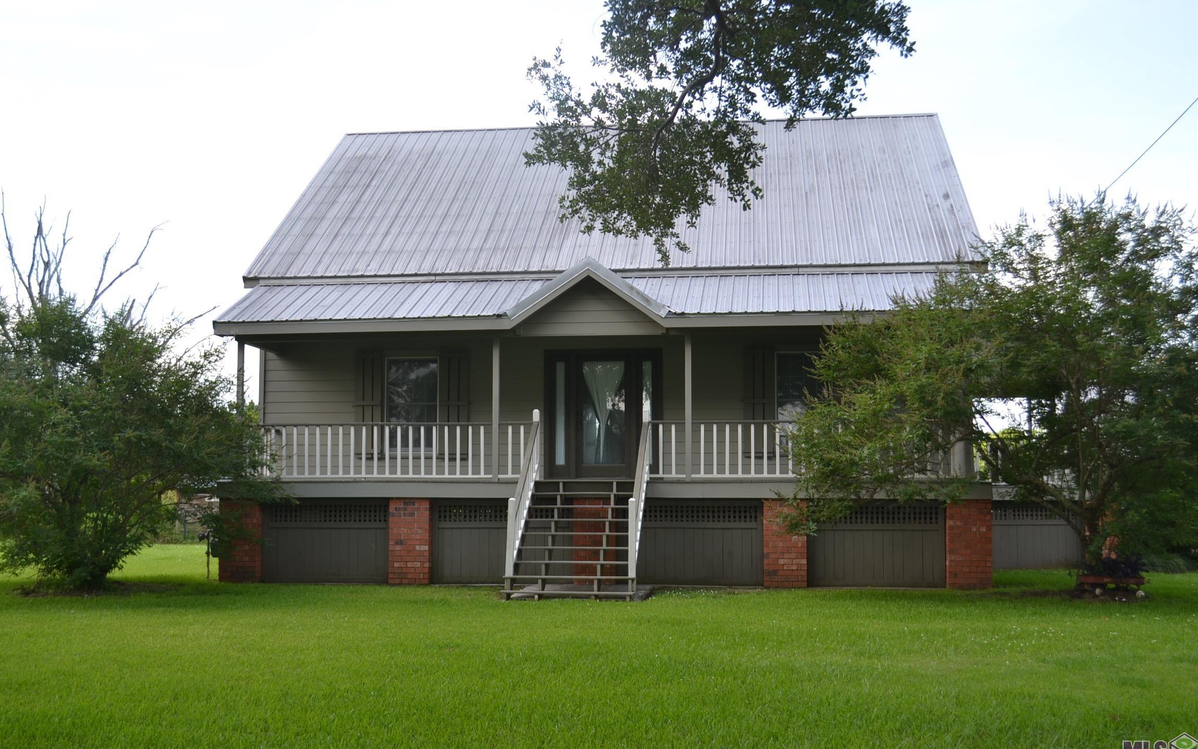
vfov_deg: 32.0
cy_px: 370
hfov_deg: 49.3
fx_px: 1306
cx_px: 598
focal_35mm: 40
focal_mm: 26
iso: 100
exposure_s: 1/200
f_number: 5
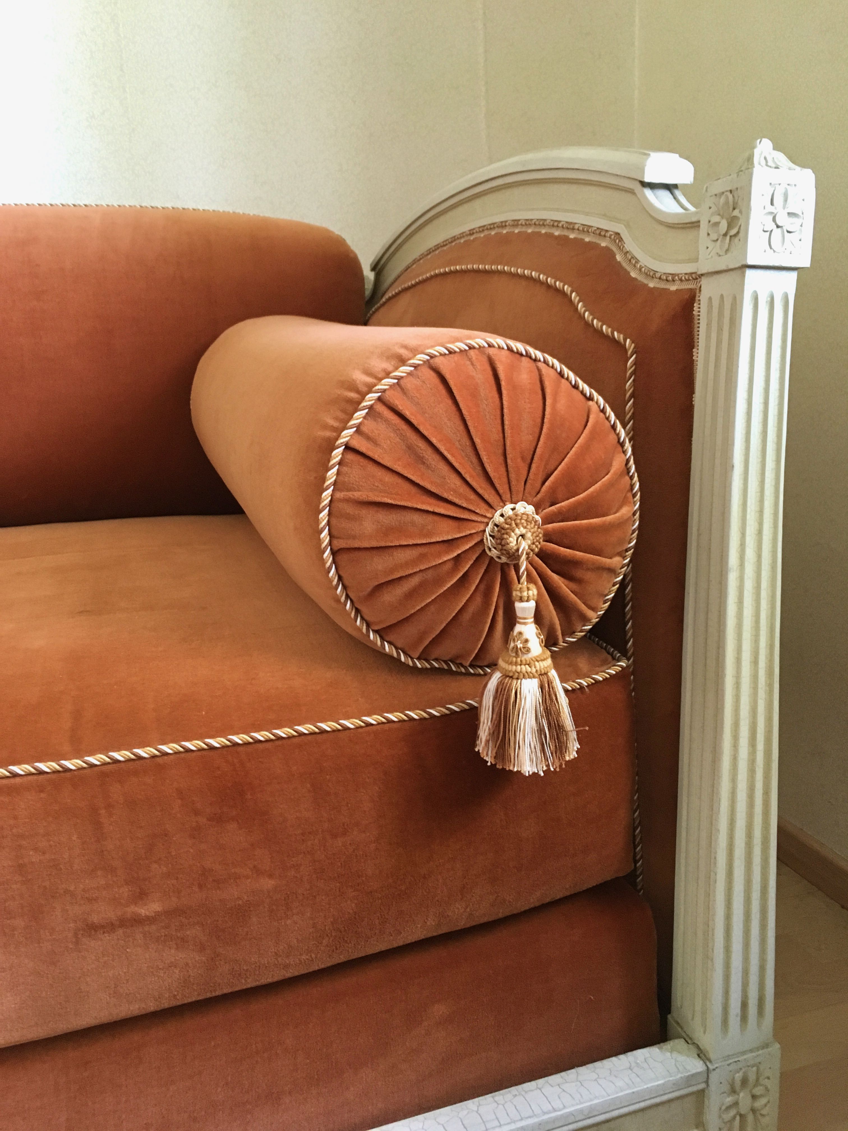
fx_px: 947
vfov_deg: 61.7
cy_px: 566
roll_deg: +2.9
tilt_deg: -14.9
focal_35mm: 29
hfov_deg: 48.2
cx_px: 424
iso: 200
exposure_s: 1/20
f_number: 2.2
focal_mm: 4.15
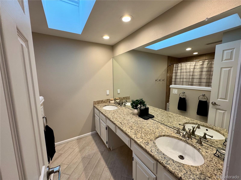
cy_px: 90
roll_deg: +0.8
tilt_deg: -7.6
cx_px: 120
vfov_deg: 85.7
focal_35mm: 14
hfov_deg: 102.1
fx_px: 97
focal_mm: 2.22
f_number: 2.2
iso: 200
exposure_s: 1/120
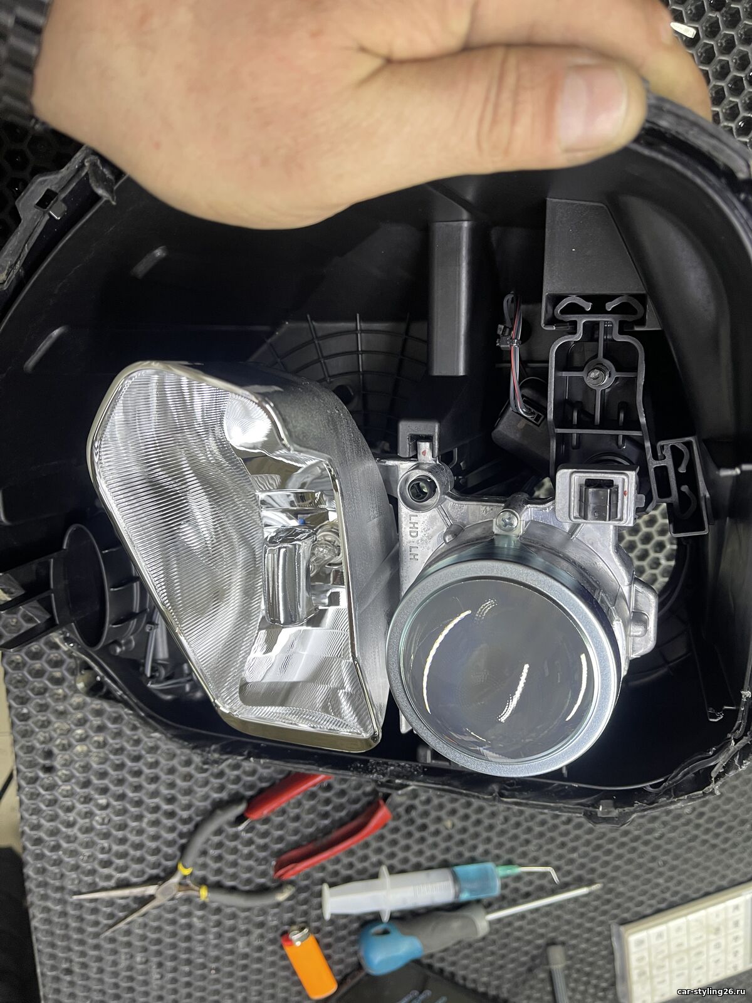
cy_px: 502
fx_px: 724
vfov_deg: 69.4
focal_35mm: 25
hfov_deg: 54.9
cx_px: 376
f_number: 1.6
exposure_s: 1/50
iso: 100
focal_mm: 5.1
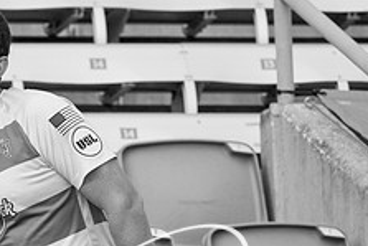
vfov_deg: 1.1
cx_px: 25
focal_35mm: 1199
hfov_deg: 1.7
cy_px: 154
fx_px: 12264
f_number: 6.3
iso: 900
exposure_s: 1/500
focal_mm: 300
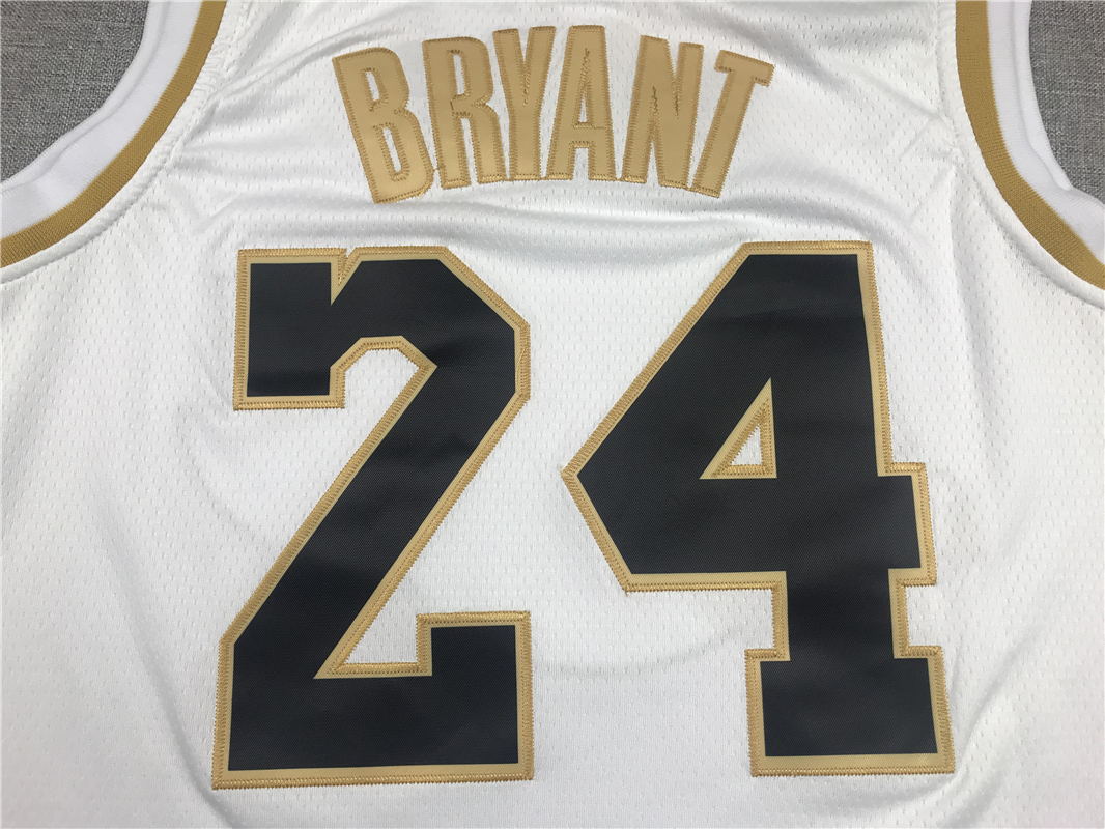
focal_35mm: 28
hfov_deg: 63.4
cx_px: 552
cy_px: 414
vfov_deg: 49.8
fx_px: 894
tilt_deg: -80.0
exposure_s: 1/100
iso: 25
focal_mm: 3.99
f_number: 1.8
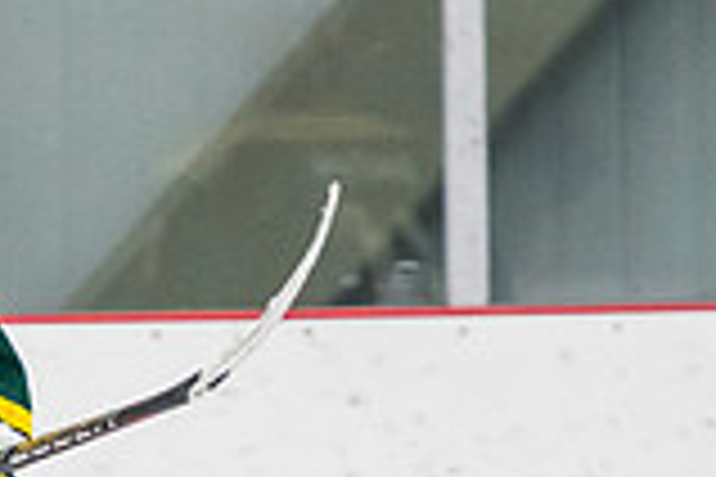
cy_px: 619
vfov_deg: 1.4
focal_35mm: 1000
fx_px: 19887
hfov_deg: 2.1
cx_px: -213
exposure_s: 1/640
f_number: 3.2
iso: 2500
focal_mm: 180
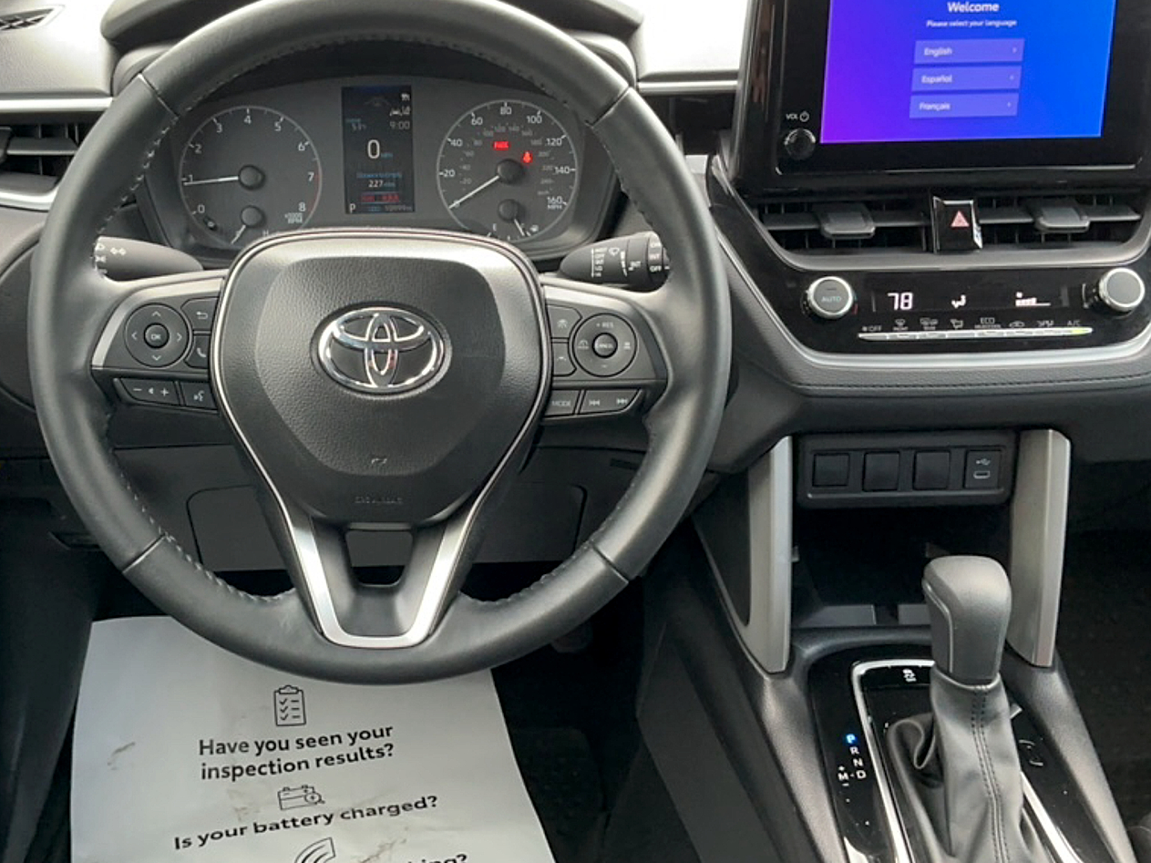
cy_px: 454
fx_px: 1263
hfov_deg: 48.5
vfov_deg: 37.7
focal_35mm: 38
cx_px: 423
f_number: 1.8
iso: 80
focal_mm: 3
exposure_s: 1/60
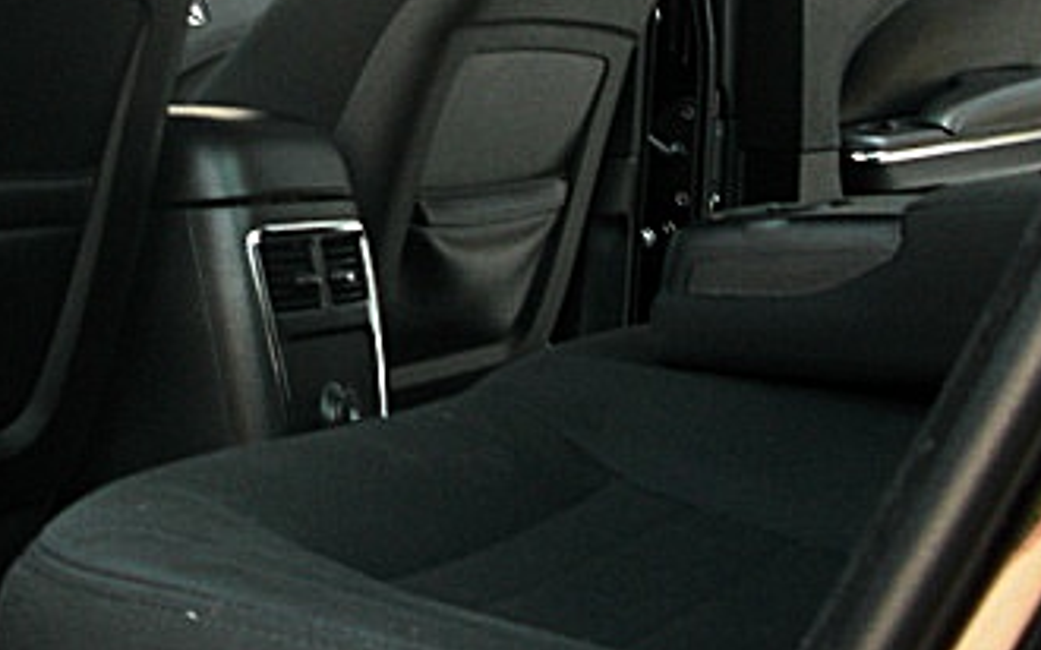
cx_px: 262
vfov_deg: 16.9
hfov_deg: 27.5
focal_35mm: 74
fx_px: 2099
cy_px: -101
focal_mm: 6.3
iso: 200
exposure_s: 1/60
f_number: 2.8
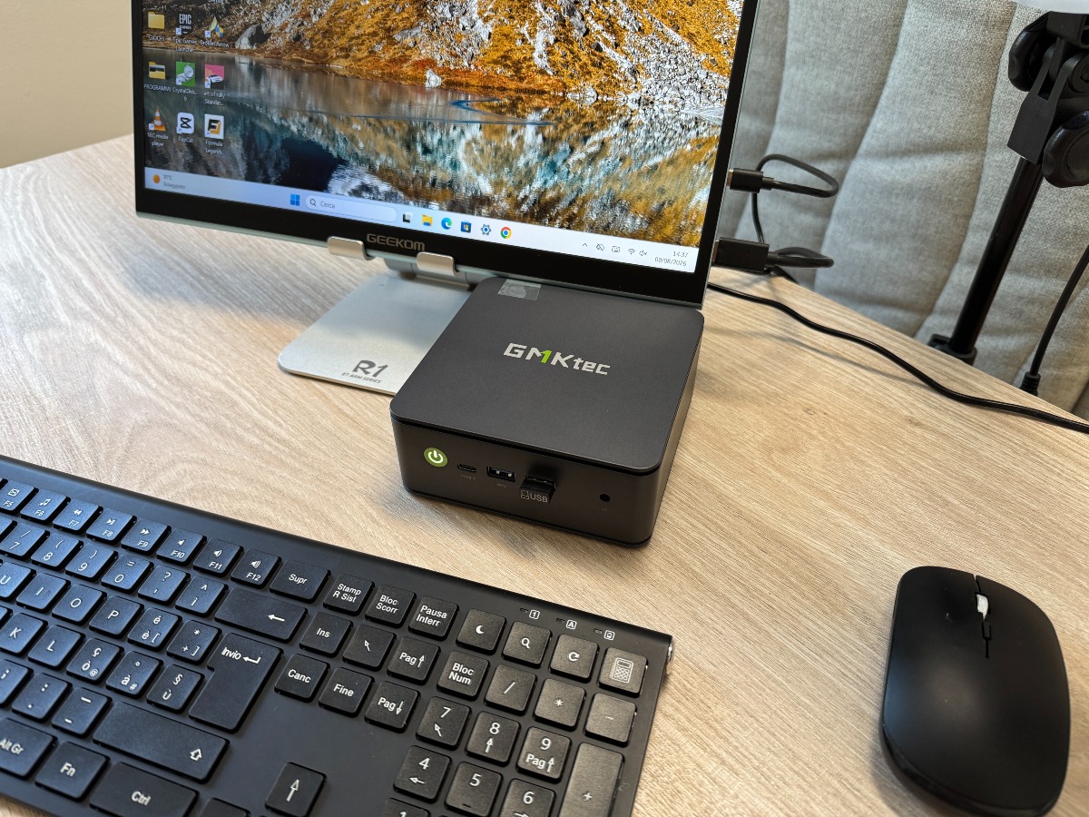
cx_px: 544
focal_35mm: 24
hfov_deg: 71.6
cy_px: 408
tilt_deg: -40.5
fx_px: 755
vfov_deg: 56.8
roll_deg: +1.3
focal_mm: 6.76
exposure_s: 1/115
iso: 200
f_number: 1.78
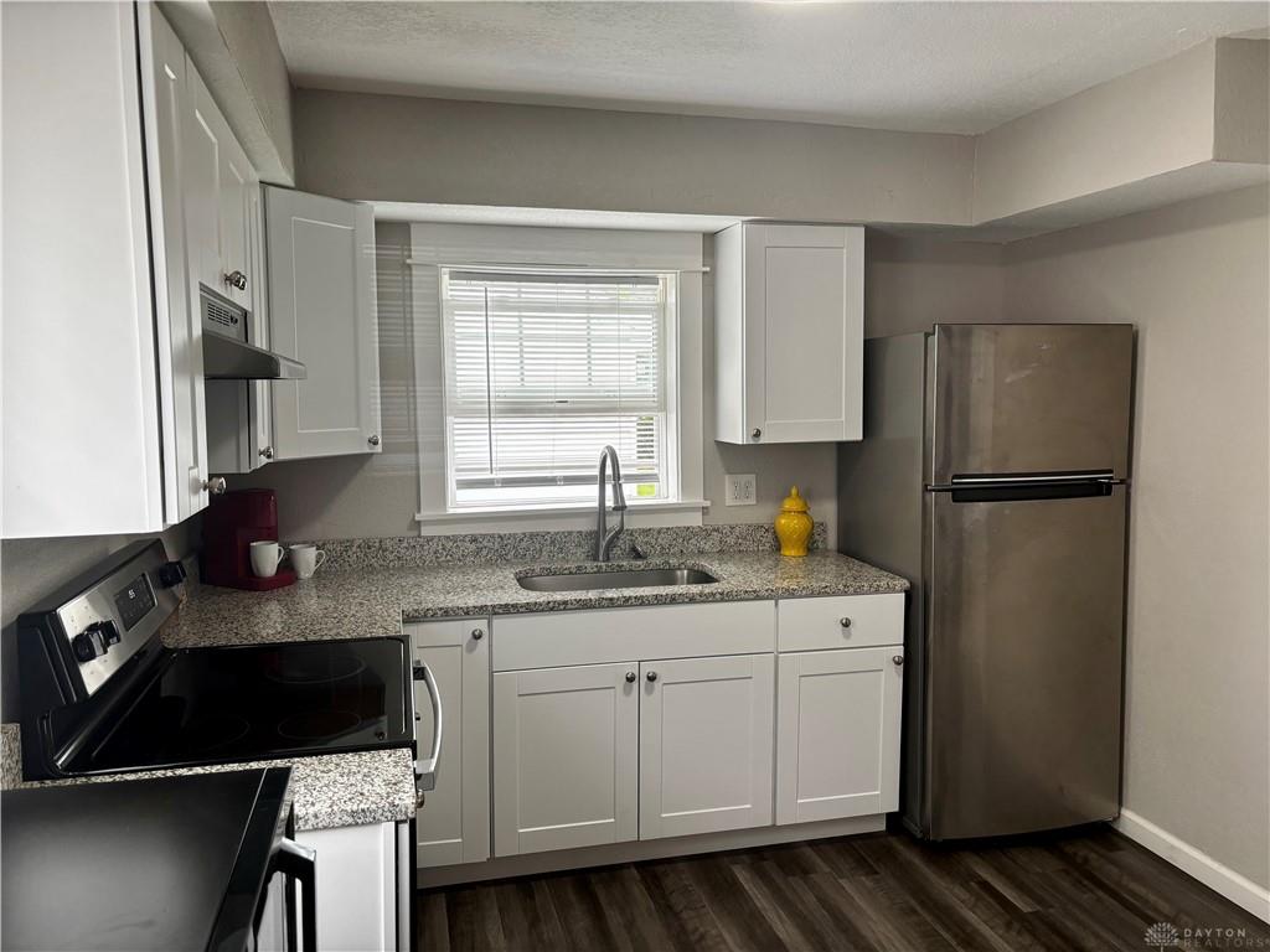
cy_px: 476
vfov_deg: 53.1
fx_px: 954
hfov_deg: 67.3
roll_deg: +0.8
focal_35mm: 26
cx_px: 635
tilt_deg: -4.1
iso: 100
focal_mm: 5.96
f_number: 1.6
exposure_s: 1/121
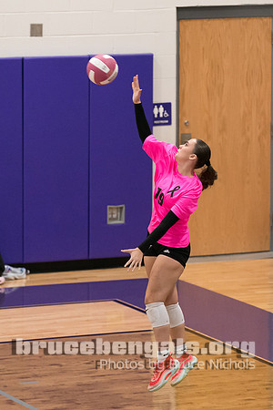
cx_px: 179
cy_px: 187
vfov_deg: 7.9
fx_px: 2962
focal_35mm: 260
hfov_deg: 5.3
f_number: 2.8
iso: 4000
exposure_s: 1/1000
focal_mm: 144
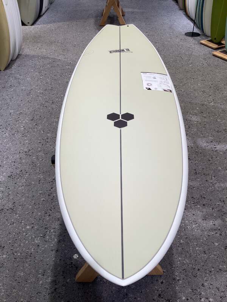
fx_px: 271
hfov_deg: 45.4
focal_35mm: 31
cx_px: 114
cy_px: 151
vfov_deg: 58.4
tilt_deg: -40.4
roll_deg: -0.3
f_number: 2.4
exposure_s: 1/60
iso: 50
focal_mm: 3.3
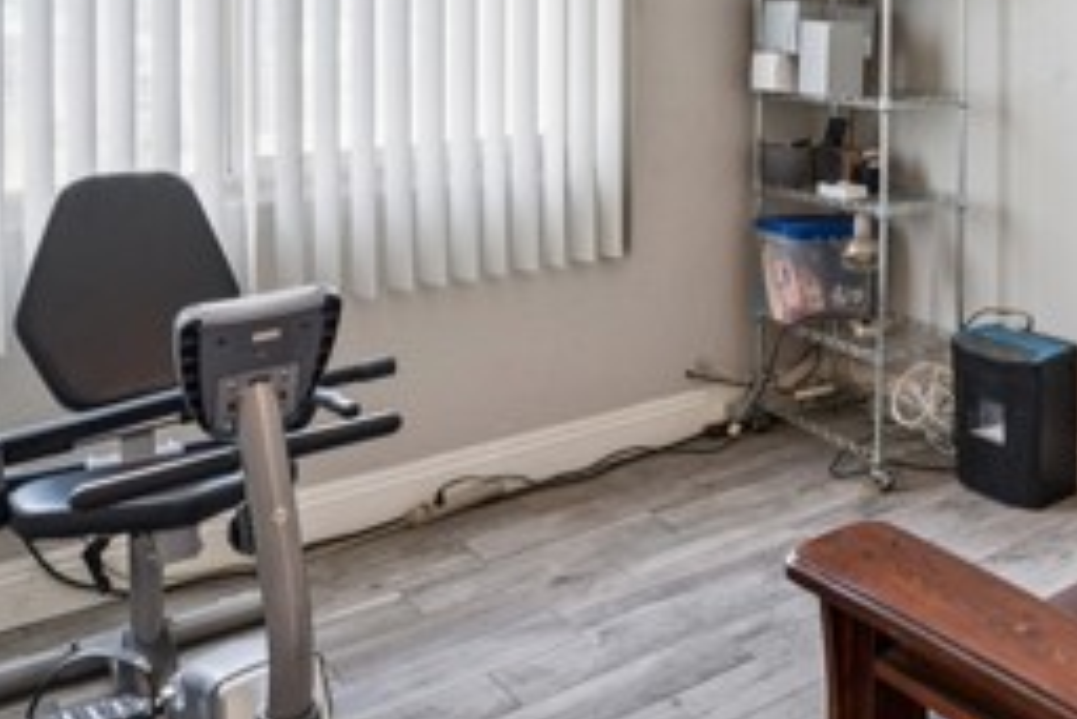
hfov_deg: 44.5
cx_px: 926
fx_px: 1212
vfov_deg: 30.9
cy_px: 21
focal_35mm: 40
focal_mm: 16.2
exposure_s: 1.3
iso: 100
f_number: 13
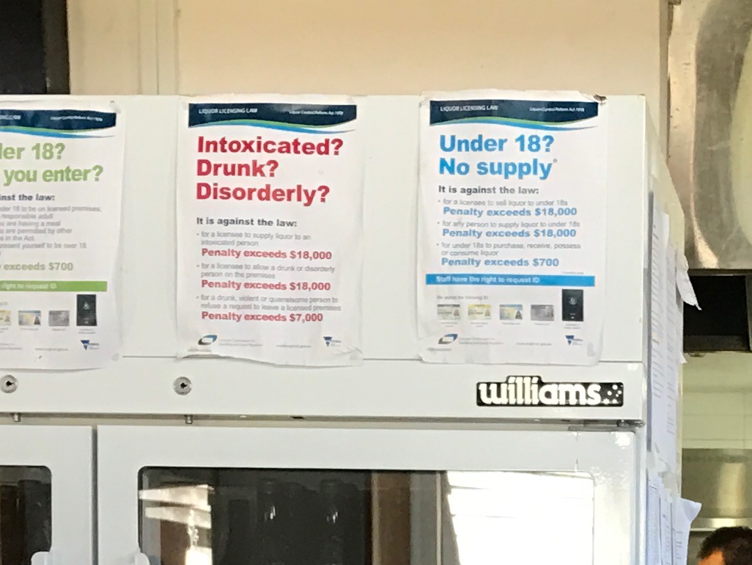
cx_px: 700
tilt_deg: -4.8
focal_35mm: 110
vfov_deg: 12.8
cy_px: 827
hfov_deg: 17.6
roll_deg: -1.0
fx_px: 2390
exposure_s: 1/33
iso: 32
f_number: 1.8
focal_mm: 3.99
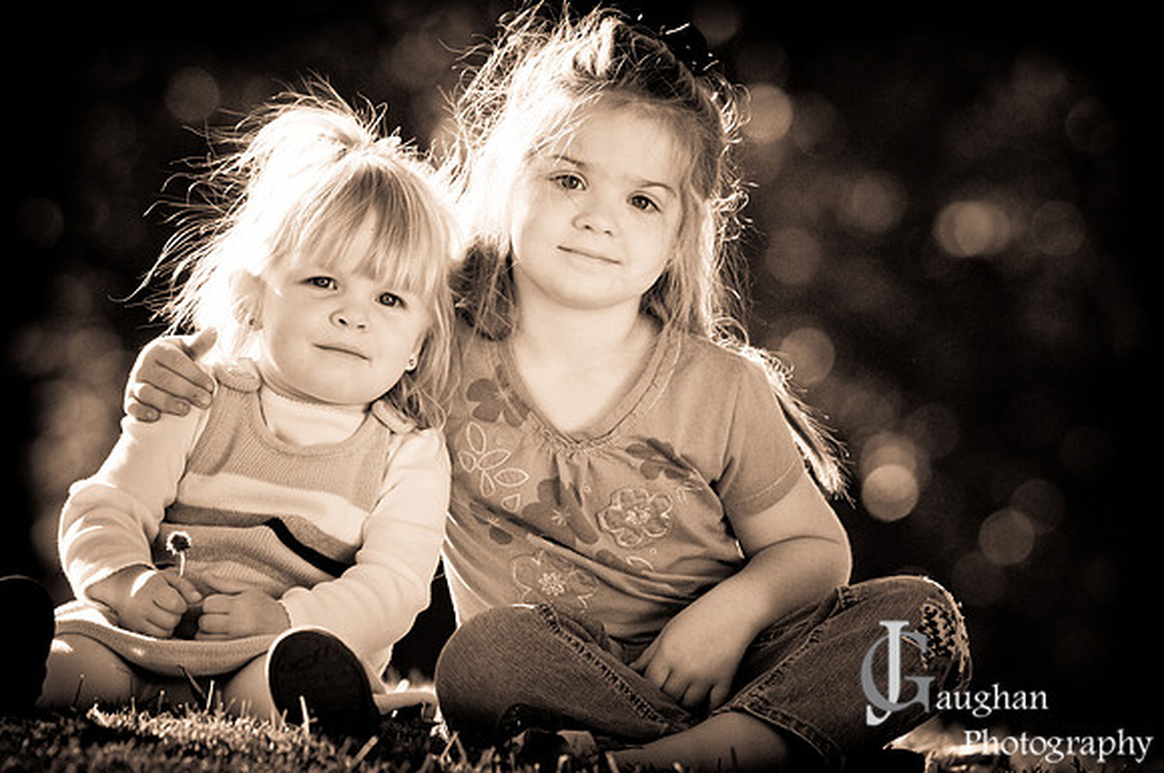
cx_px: 582
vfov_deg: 4.6
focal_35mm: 300
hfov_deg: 6.9
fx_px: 9686
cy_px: 386
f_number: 3.5
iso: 640
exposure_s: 1/2000
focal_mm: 200
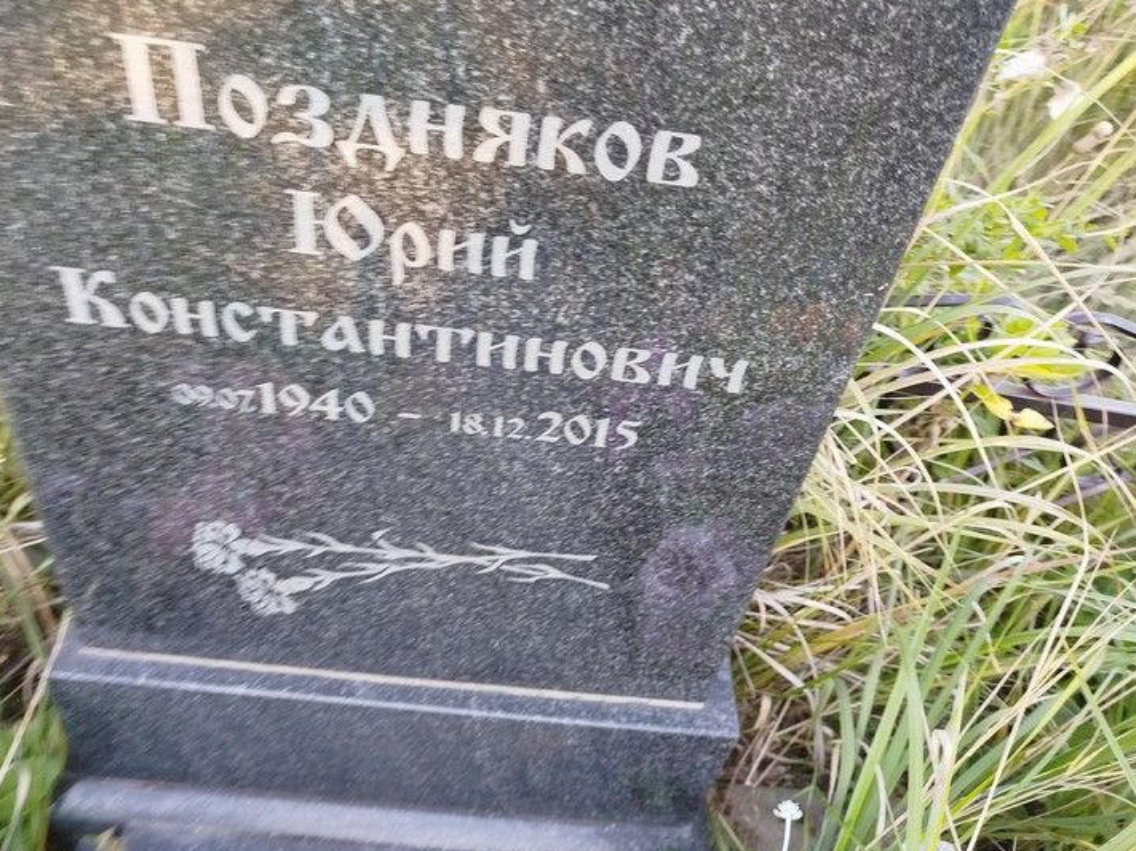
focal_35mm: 27
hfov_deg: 65.3
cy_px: 418
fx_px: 886
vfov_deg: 51.3
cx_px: 546
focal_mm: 5.31
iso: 125
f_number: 1.7
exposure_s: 1/50
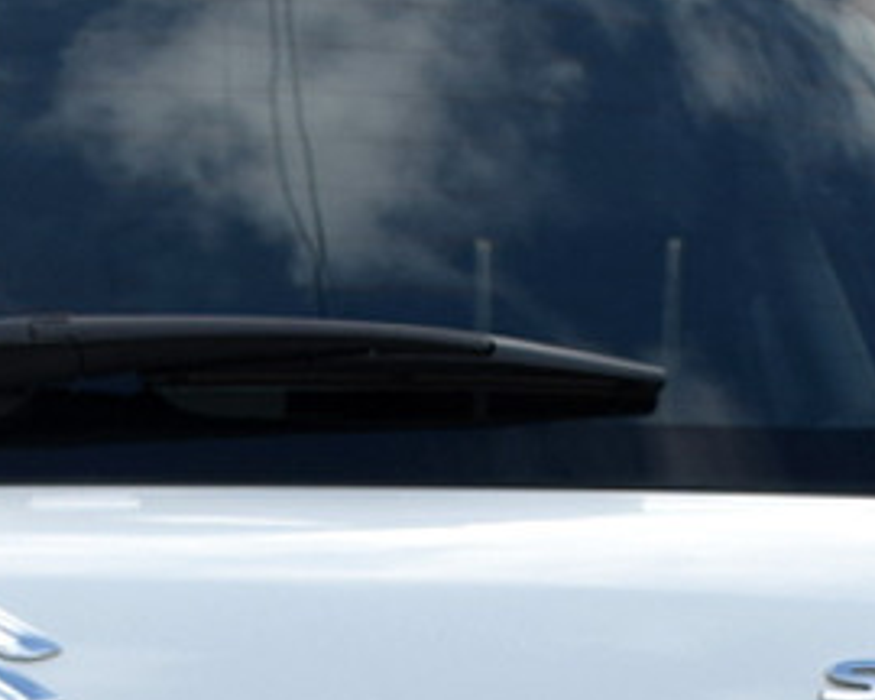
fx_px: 6615
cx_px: -58
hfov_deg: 7.5
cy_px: 1142
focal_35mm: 255
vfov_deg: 6.0
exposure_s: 1/320
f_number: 9
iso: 200
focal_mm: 35
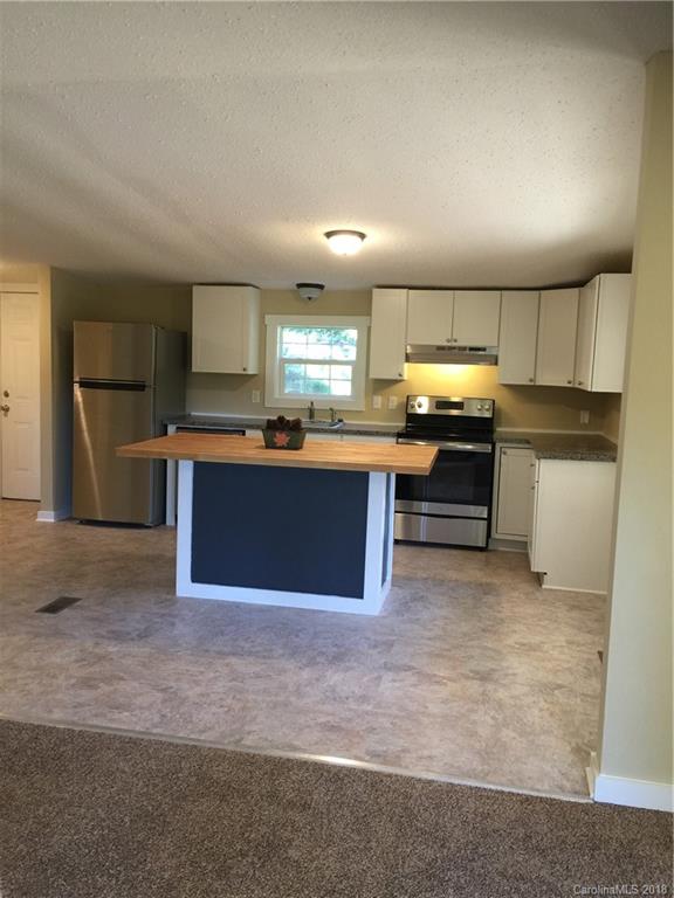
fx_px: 753
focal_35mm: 29
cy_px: 449
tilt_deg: -5.0
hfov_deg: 48.2
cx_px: 337
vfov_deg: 61.7
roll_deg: -1.8
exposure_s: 1/15
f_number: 2.2
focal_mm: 4.15
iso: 50
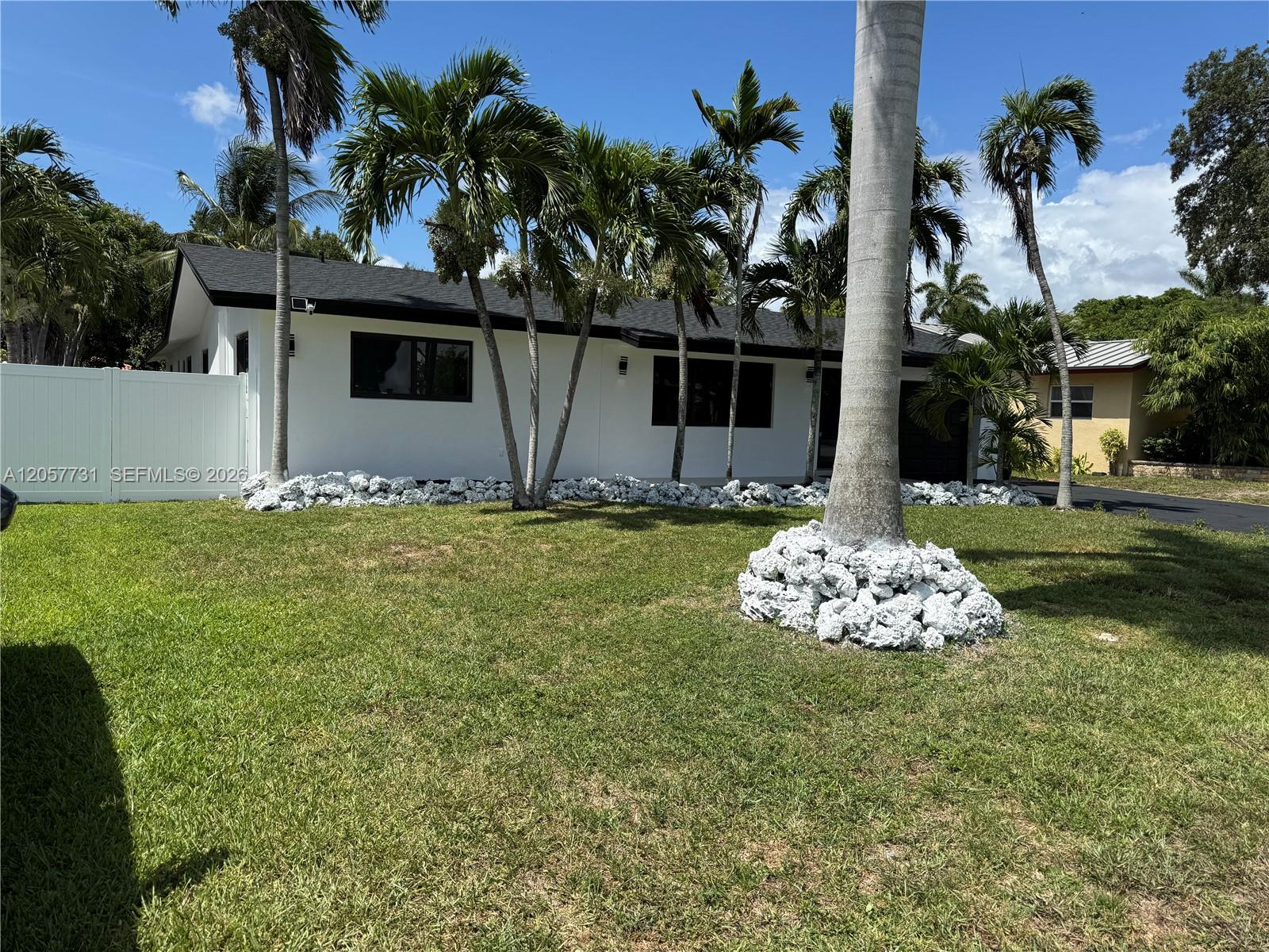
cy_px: 476
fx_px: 880
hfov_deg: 71.6
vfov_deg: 56.8
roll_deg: -2.0
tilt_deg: -4.7
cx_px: 634
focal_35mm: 24
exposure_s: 1/4310
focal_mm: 6.76
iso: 80
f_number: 1.78
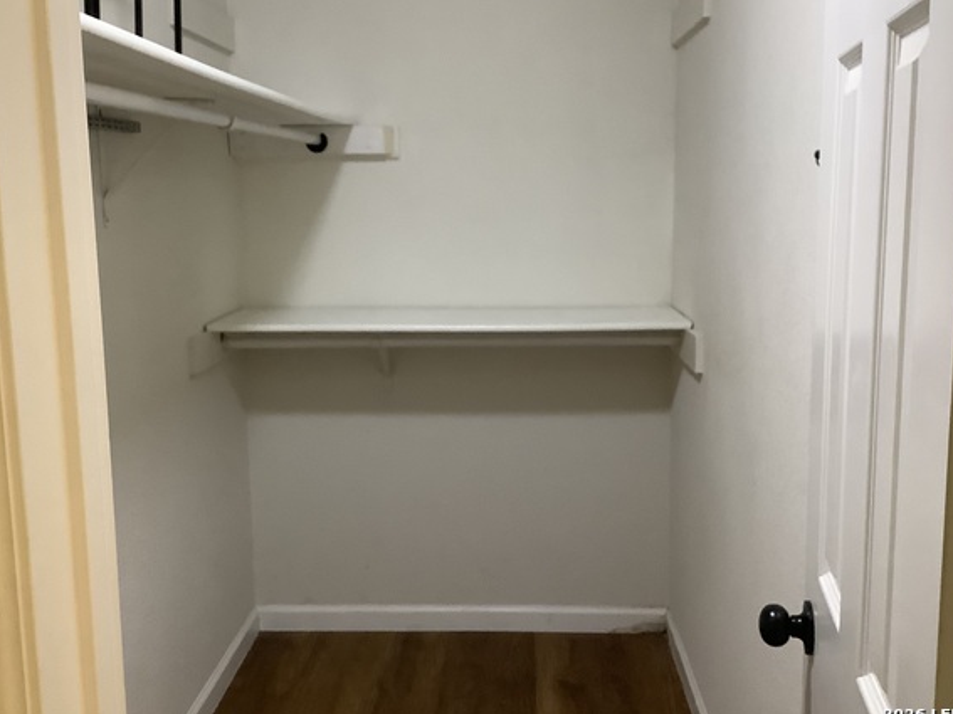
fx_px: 963
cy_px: 321
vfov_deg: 40.6
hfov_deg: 52.6
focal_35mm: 35
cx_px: 479
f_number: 2.4
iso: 320
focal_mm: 3.3
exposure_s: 1/60
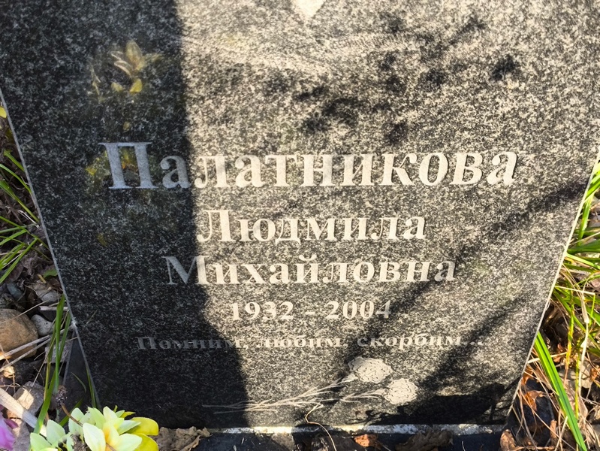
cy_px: 226
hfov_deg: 38.2
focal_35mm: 50
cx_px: 300
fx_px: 867
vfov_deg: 29.1
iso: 50
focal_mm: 4.71
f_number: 1.7
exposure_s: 1/140
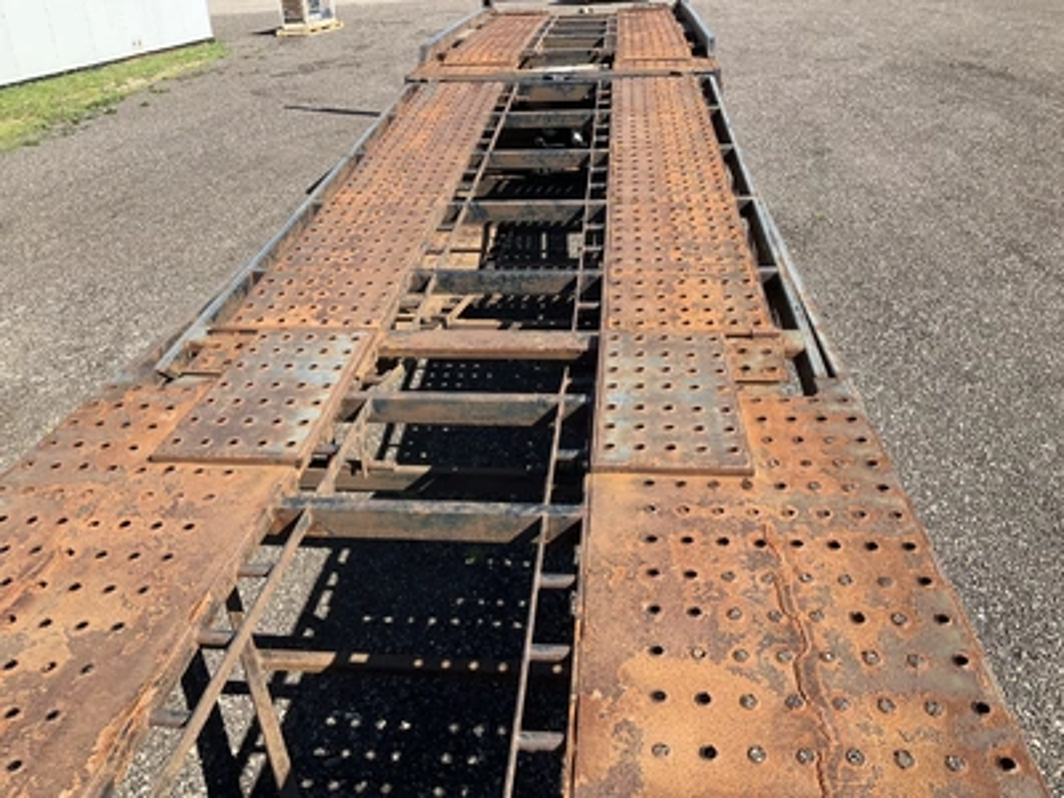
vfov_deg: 48.2
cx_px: 532
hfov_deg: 61.7
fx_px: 891
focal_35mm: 29
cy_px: 399
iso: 25
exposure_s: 1/770
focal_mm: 3
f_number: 1.8
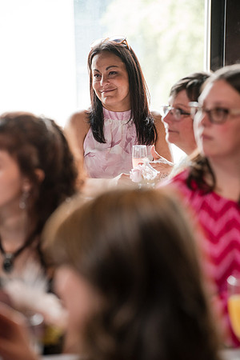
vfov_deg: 13.7
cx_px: 120
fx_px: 1500
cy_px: 180
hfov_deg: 9.1
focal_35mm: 150
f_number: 4
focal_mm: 150
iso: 1000
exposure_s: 1/250
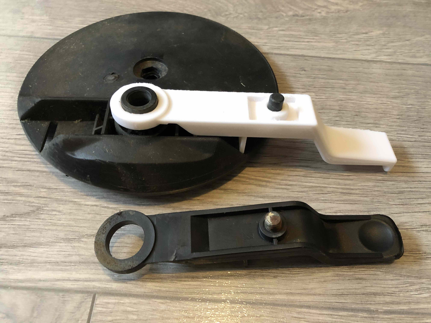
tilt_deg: -57.5
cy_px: 162
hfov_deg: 63.4
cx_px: 216
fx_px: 349
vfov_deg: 49.7
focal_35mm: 28
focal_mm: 3.99
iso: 100
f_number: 1.8
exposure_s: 1/14
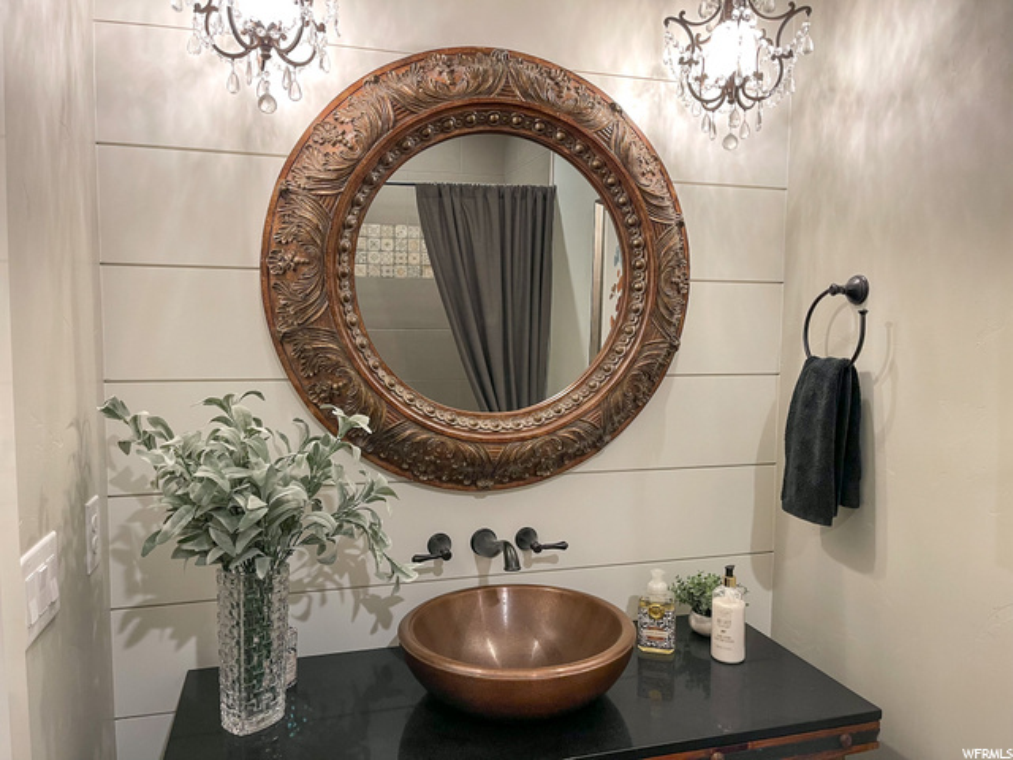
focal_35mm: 26
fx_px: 761
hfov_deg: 67.3
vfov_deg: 53.1
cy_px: 380
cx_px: 506
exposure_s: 1/60
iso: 125
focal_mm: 5.1
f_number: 1.6
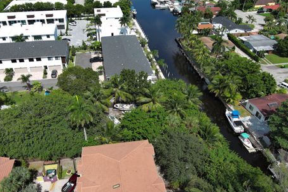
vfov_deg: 41.1
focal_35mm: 32
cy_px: 98
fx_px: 256
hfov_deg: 58.6
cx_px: 133
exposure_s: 1/1701
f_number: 2.8
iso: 101
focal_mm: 10.57
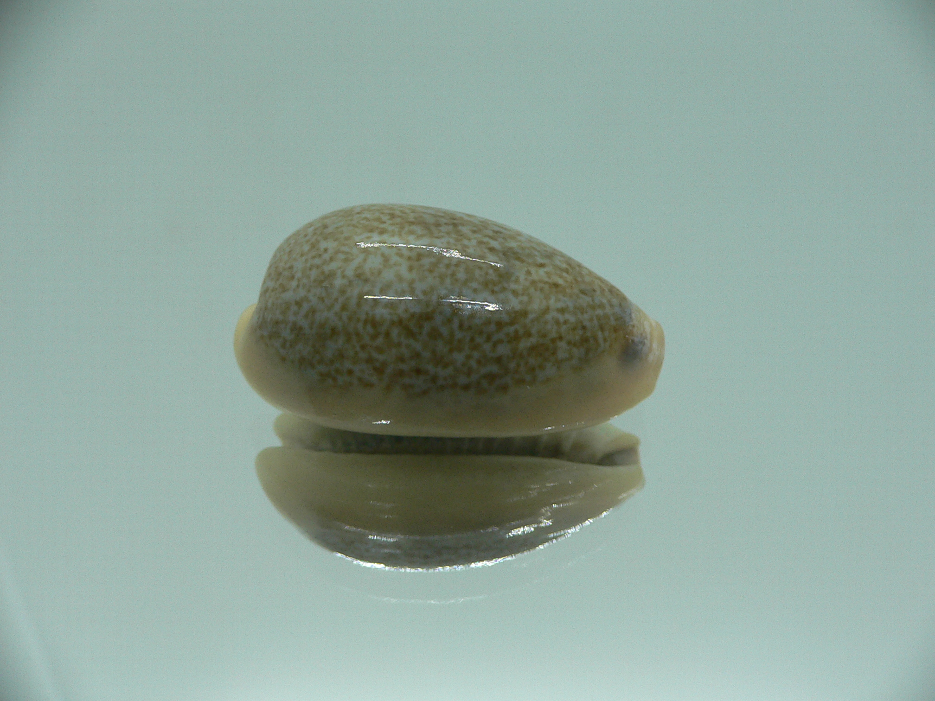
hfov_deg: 52.6
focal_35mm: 35
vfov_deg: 40.7
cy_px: 350
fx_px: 945
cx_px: 468
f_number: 2.8
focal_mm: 4.6
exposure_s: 1/60
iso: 100
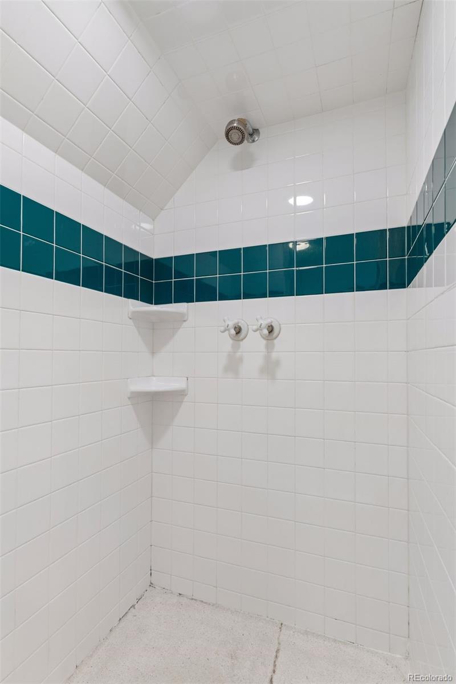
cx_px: 228
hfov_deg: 67.4
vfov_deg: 90.0
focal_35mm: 18
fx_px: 342
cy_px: 342
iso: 400
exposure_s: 1/2.5
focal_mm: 18
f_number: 9
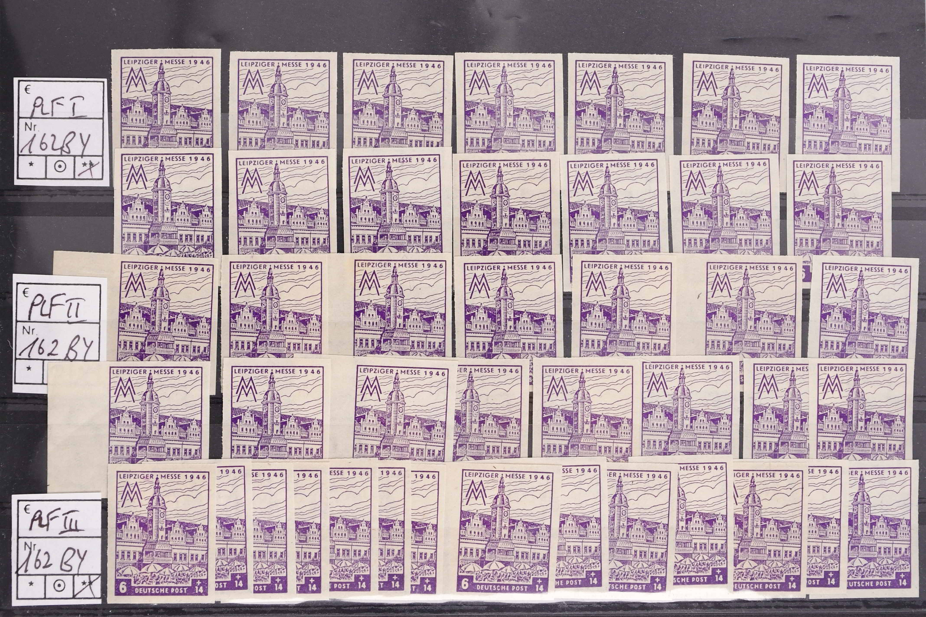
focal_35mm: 100
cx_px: 463
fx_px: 2572
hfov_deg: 20.4
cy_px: 308
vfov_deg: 13.7
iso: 1000
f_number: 8
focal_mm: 50
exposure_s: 1/250
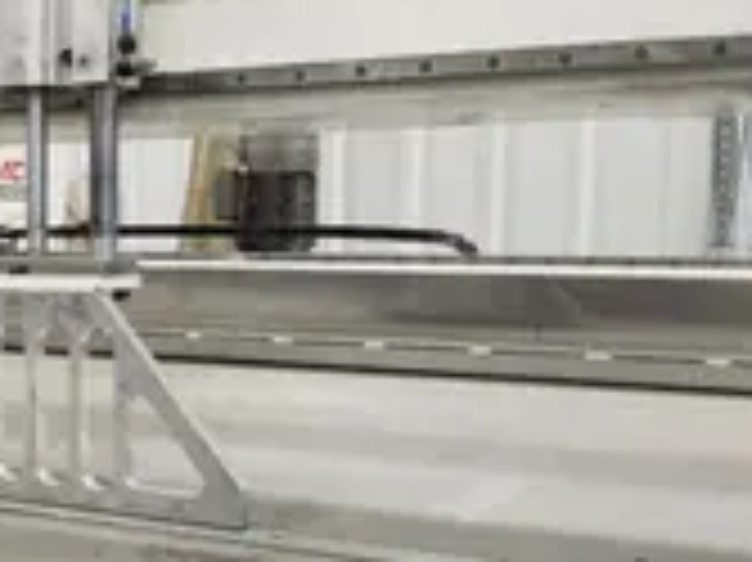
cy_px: 315
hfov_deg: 32.7
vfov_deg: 26.5
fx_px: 1194
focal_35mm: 55
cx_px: 41
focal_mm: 5.54
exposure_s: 1/120
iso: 250
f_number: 1.8
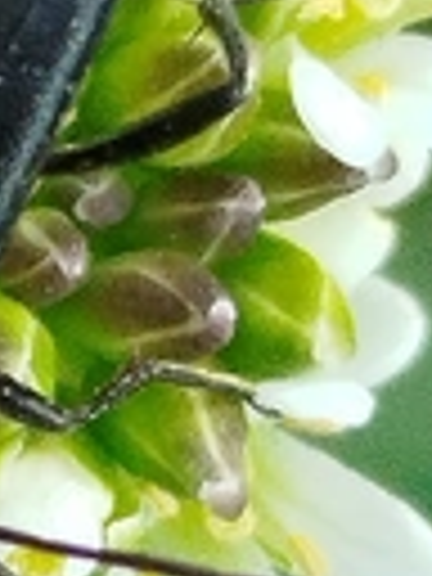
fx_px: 3162
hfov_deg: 7.5
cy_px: 248
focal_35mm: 190
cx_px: -436
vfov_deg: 10.4
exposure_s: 1/100
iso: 64
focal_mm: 5.31
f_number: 1.7
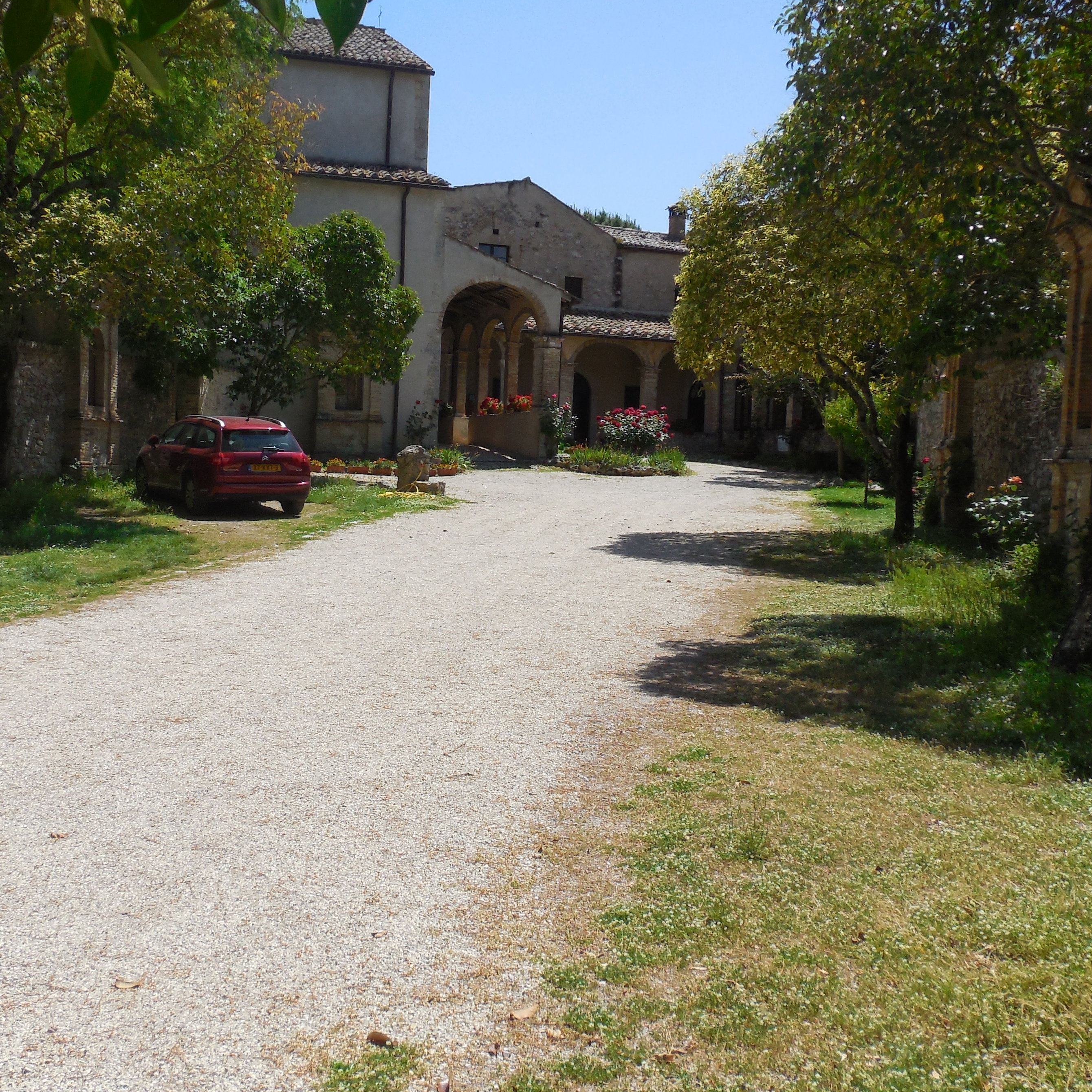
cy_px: 531
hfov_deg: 43.7
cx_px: 463
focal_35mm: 38
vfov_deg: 43.9
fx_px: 1356
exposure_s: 1/2000
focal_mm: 4.5
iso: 125
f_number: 3.1
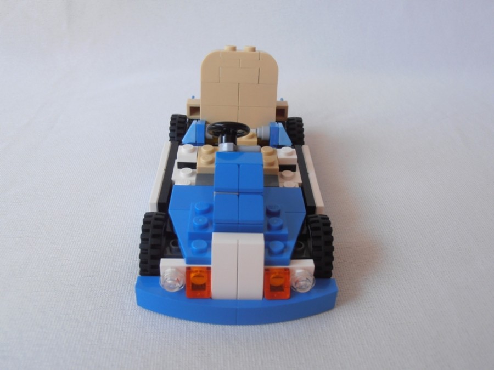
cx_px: 247
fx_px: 528
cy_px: 185
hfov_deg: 50.1
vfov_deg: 38.7
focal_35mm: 37
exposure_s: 1/40
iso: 80
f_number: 3.9
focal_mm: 6.61
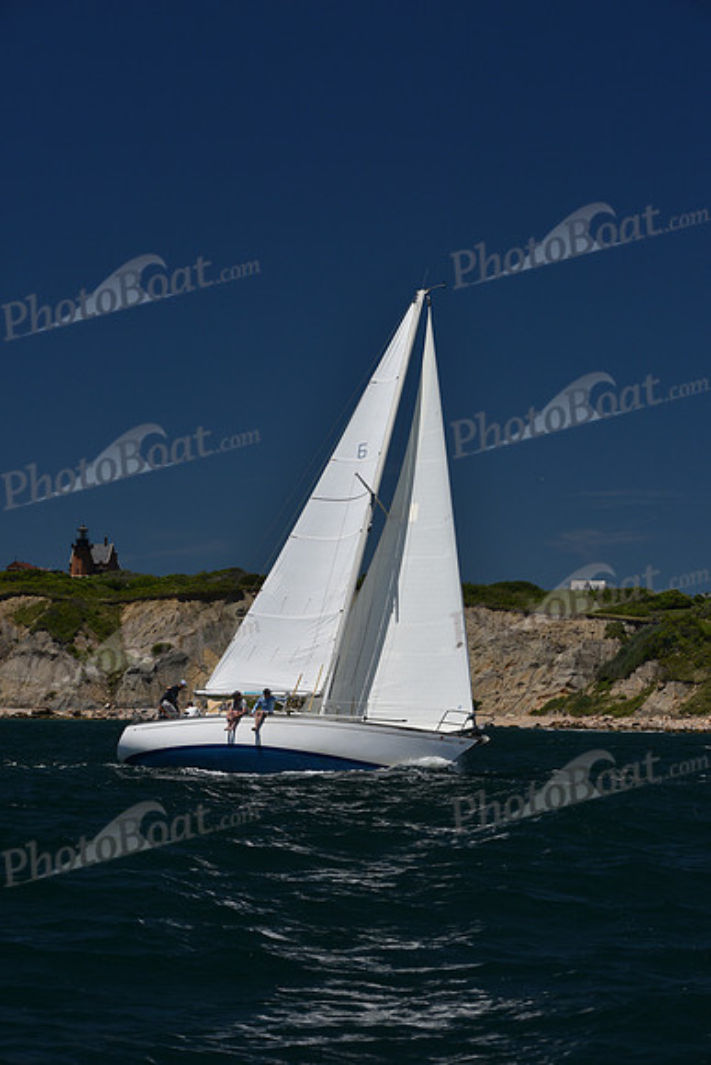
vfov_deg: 22.6
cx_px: 356
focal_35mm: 90
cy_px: 532
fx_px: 2664
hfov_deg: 15.2
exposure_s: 1/800
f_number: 9
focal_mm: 90
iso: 250
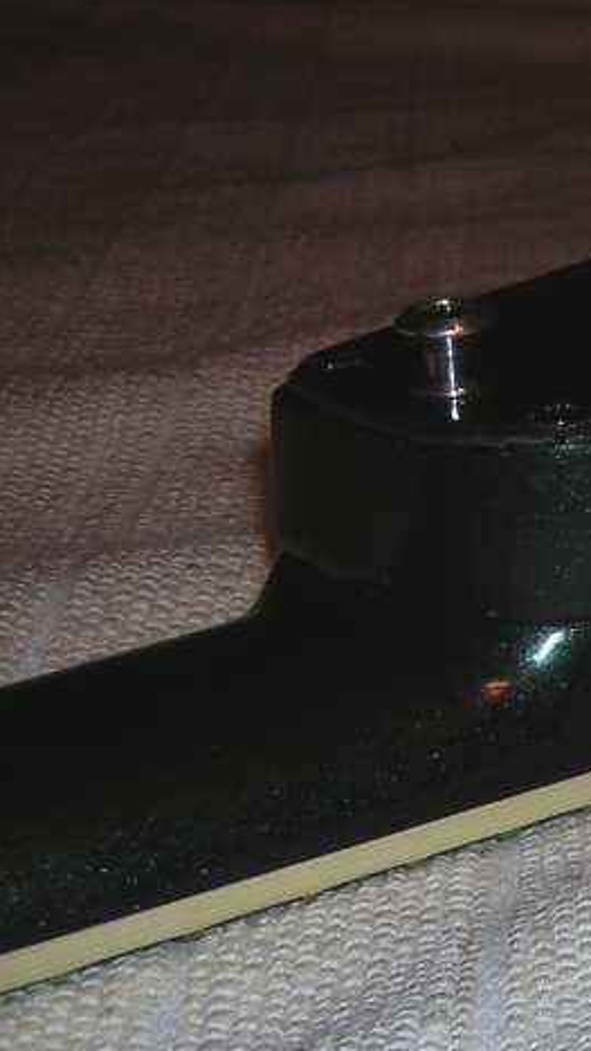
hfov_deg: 16.9
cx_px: 787
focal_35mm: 67
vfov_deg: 31.4
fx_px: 1868
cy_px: 629
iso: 50
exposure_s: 1/60.1
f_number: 2.6
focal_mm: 4.7
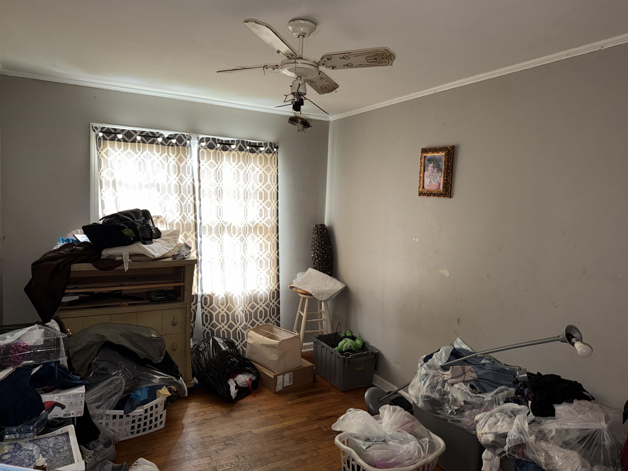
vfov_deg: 56.8
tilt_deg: -3.3
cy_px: 236
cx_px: 314
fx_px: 435
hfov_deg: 71.6
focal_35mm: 24
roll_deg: -0.6
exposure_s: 1/12
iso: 160
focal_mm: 6.76
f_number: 1.78
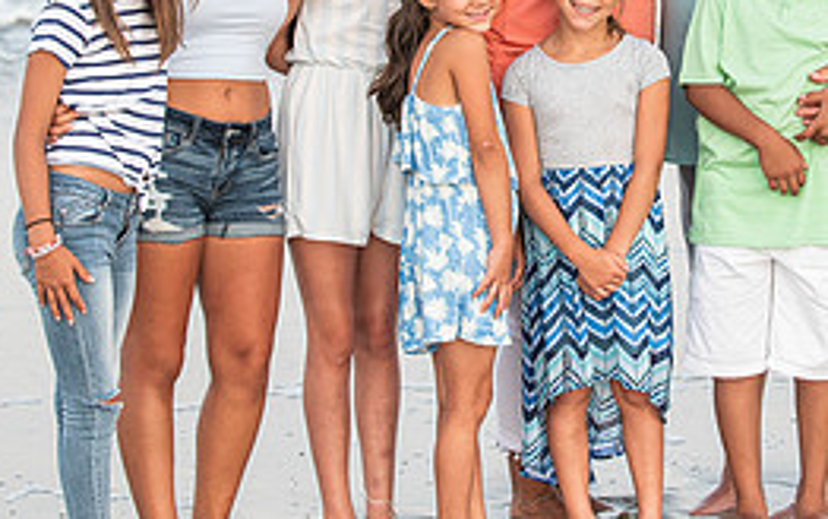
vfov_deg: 8.0
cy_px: 30
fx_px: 3680
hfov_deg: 12.8
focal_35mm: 163
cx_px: 620
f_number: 3.5
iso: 800
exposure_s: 1/1250
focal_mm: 70
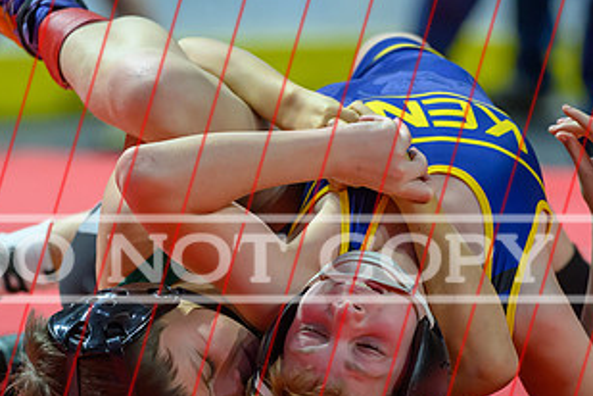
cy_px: 394
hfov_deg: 3.9
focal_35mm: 524
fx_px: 8631
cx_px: 294
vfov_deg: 2.6
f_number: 2.8
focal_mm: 200
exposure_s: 1/800
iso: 3200
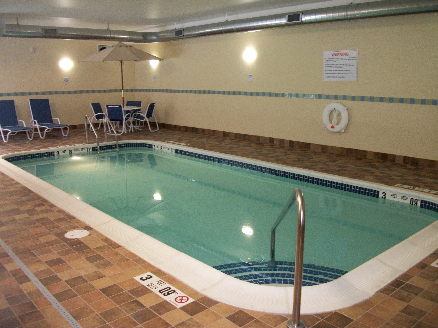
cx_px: 219
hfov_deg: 56.8
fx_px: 405
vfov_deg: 44.2
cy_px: 164
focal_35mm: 32
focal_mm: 5.7
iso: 160
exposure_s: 1/30
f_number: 2.9
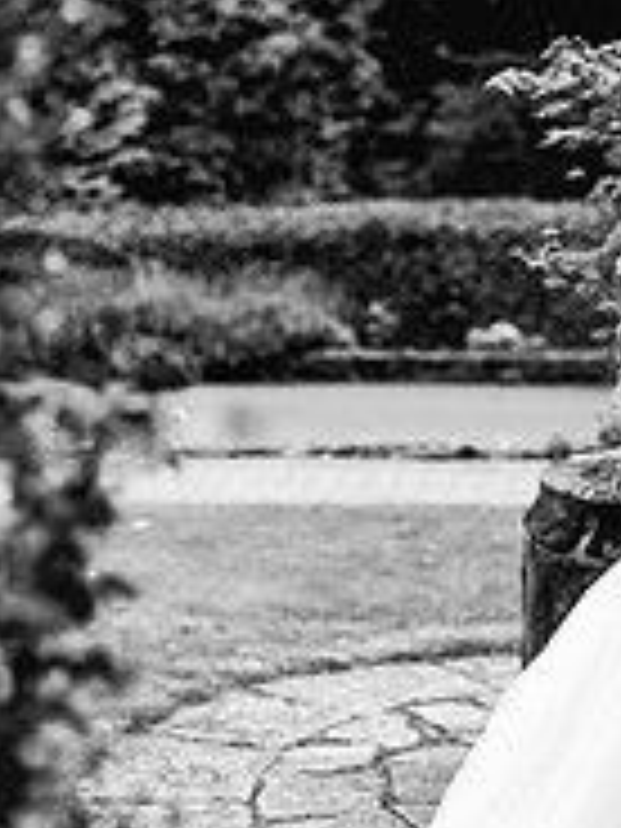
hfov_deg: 13.9
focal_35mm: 106
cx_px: 207
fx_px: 2535
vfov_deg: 18.5
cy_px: 506
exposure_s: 1/250
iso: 320
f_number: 1.4
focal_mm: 35
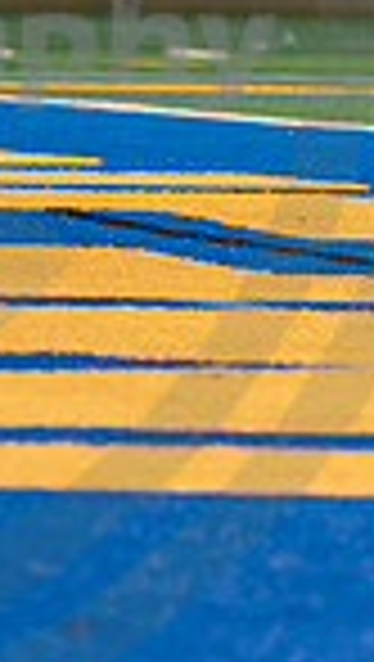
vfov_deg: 2.6
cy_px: -16
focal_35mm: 825
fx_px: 14503
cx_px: -315
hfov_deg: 1.5
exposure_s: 1/800
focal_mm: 200
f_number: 2.8
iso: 3200
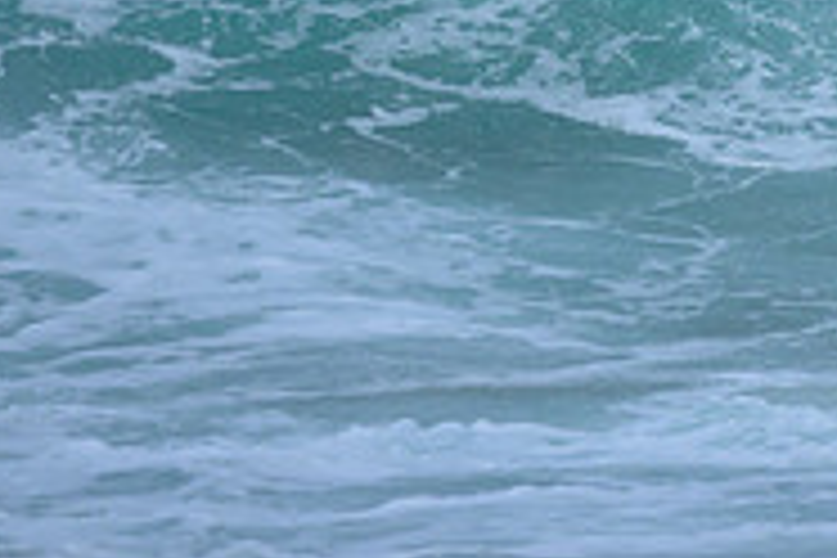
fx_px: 79950
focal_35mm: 3439
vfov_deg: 0.4
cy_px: -522
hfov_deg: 0.6
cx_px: 1272
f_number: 6.3
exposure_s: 1/3200
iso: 320
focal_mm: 800
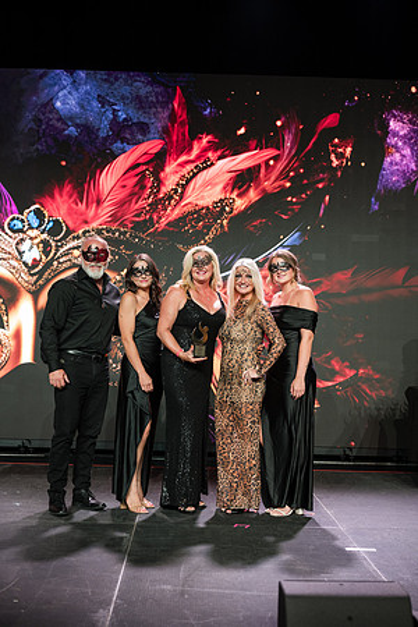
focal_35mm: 50
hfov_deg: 27.0
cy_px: 314
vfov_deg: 39.6
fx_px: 871
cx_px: 209
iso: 800
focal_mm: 50
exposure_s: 1/160
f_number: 2.8
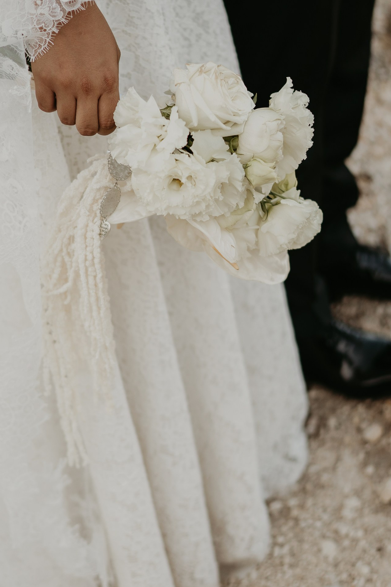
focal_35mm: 75
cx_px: 136
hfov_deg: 18.1
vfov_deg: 27.0
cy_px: 261
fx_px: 1222
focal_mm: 35
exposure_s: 1/1600
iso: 125
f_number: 1.4
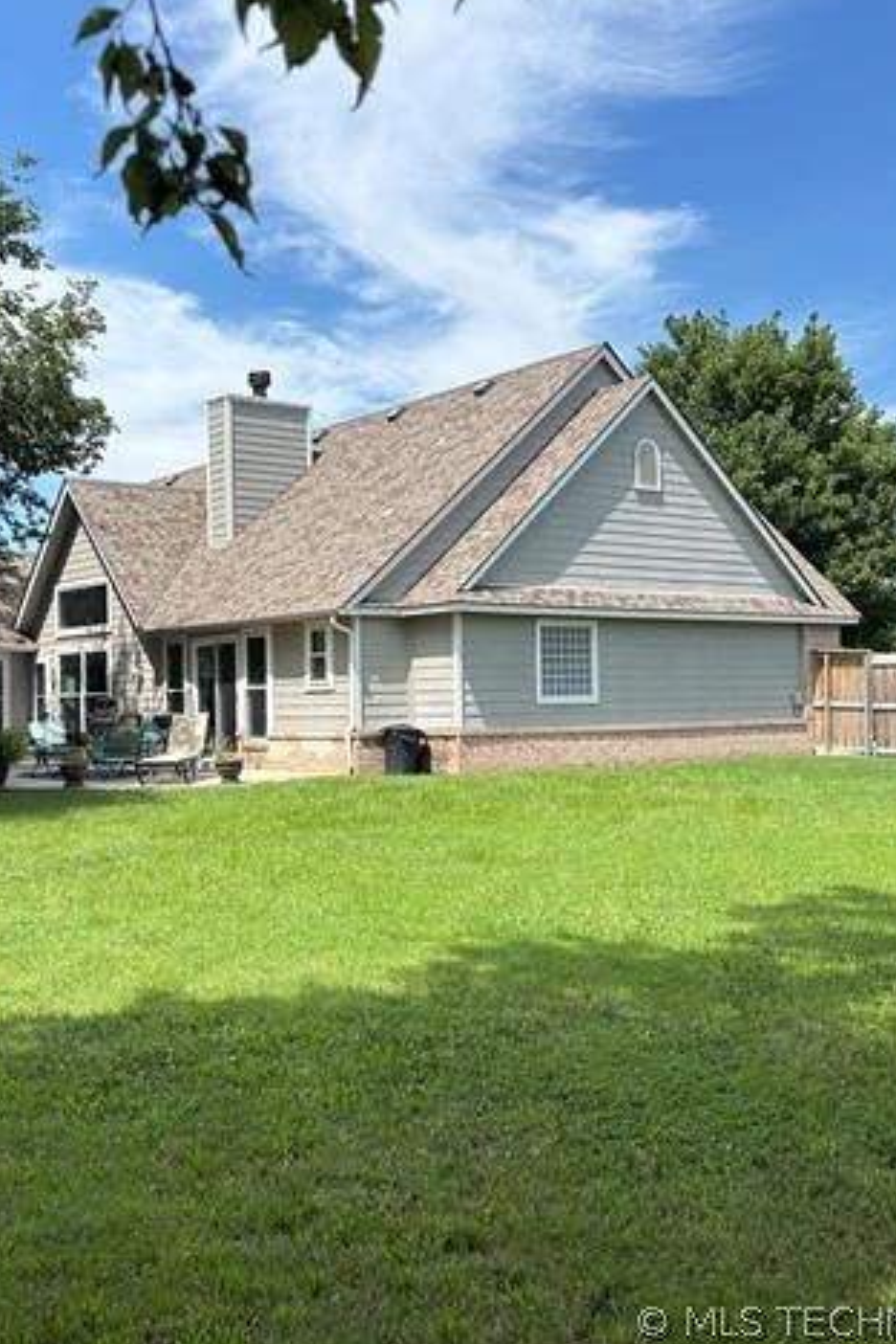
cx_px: 336
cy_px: 663
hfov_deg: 35.7
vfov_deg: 51.9
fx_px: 1381
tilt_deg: -1.5
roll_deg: +0.4
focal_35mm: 37
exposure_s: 1/2513
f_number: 1.6
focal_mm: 5.96
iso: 50
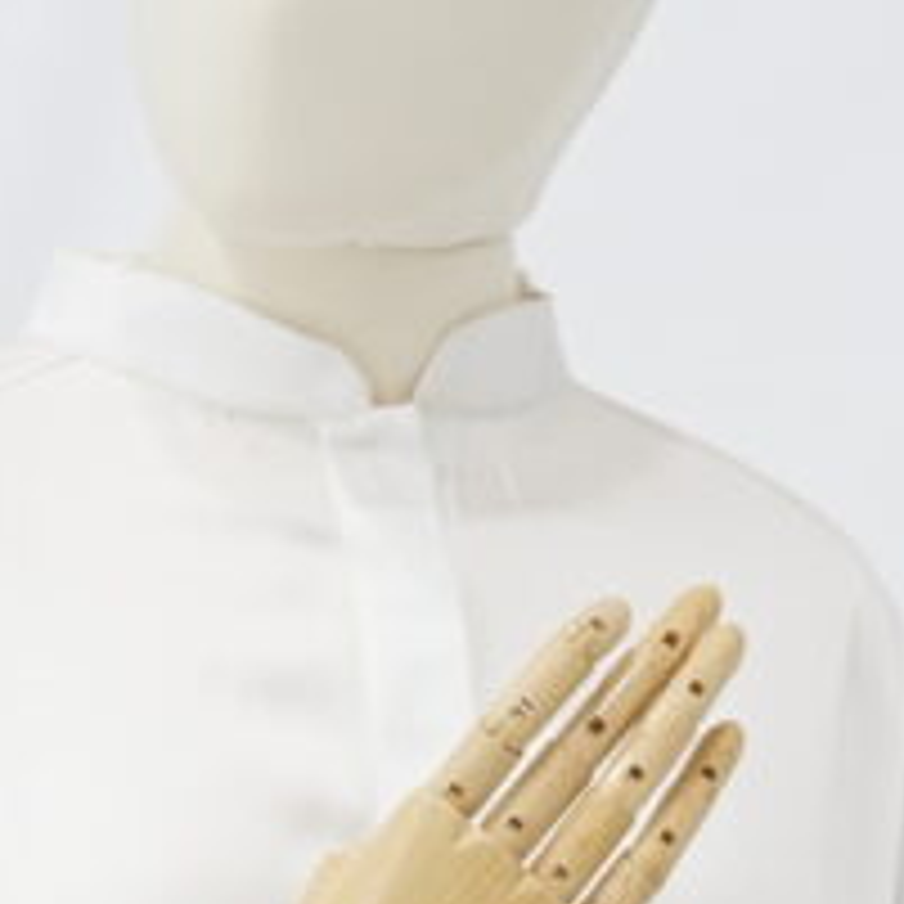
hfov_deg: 8.1
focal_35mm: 217
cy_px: 2118
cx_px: 223
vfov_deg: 7.6
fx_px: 6411
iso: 640
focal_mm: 50
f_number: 6.3
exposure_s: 1/10
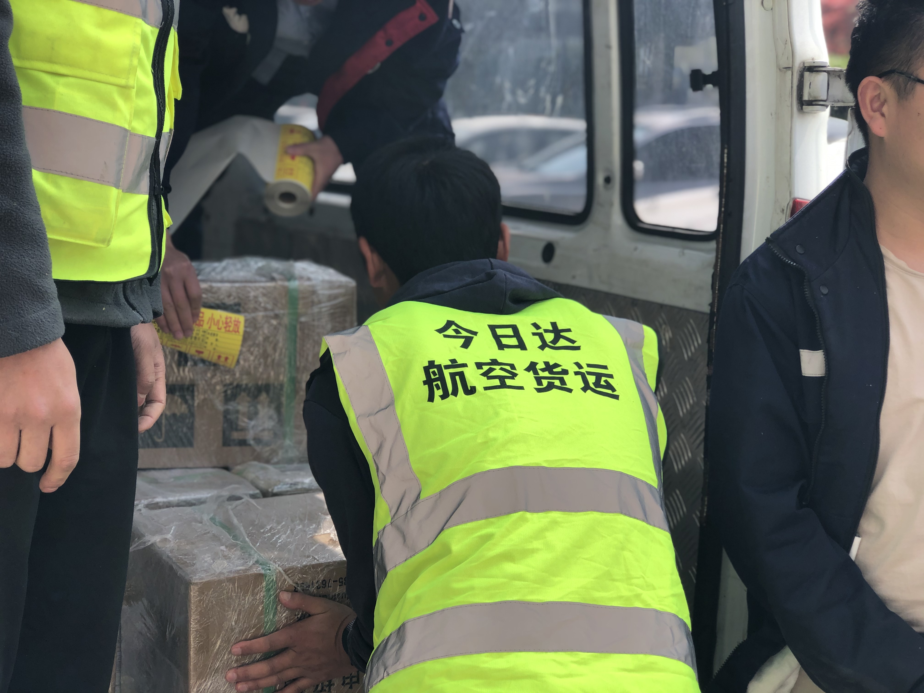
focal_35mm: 57
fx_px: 1521
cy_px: 346
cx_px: 462
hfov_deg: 33.8
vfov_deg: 25.7
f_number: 2.8
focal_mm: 6.6
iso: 20
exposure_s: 1/250
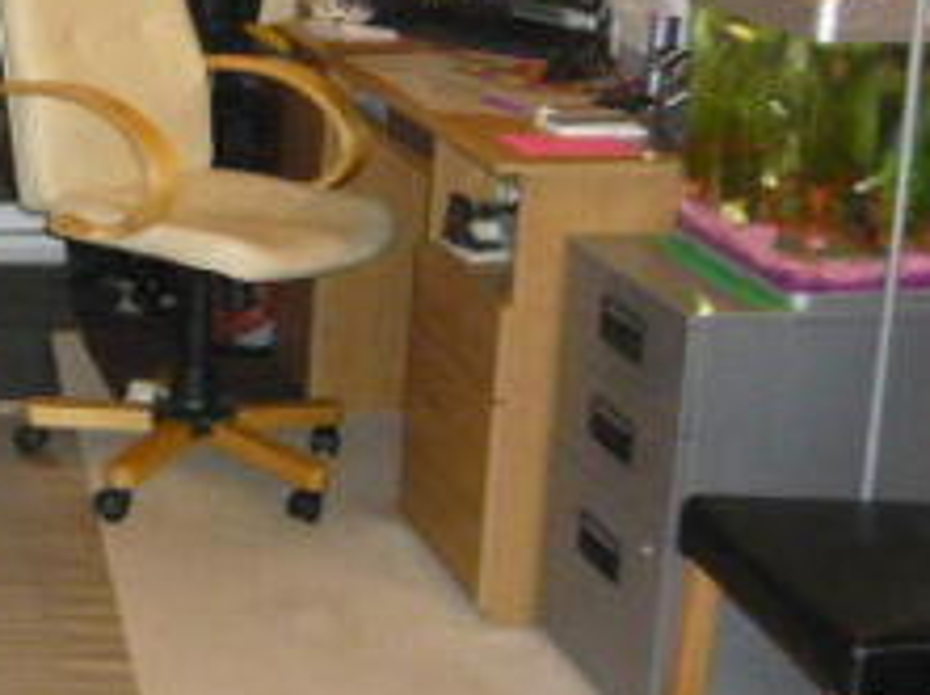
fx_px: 1985
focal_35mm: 74
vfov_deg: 19.1
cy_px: -48
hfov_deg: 24.5
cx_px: -112
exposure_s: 1/30
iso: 400
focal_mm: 4.6
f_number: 2.8
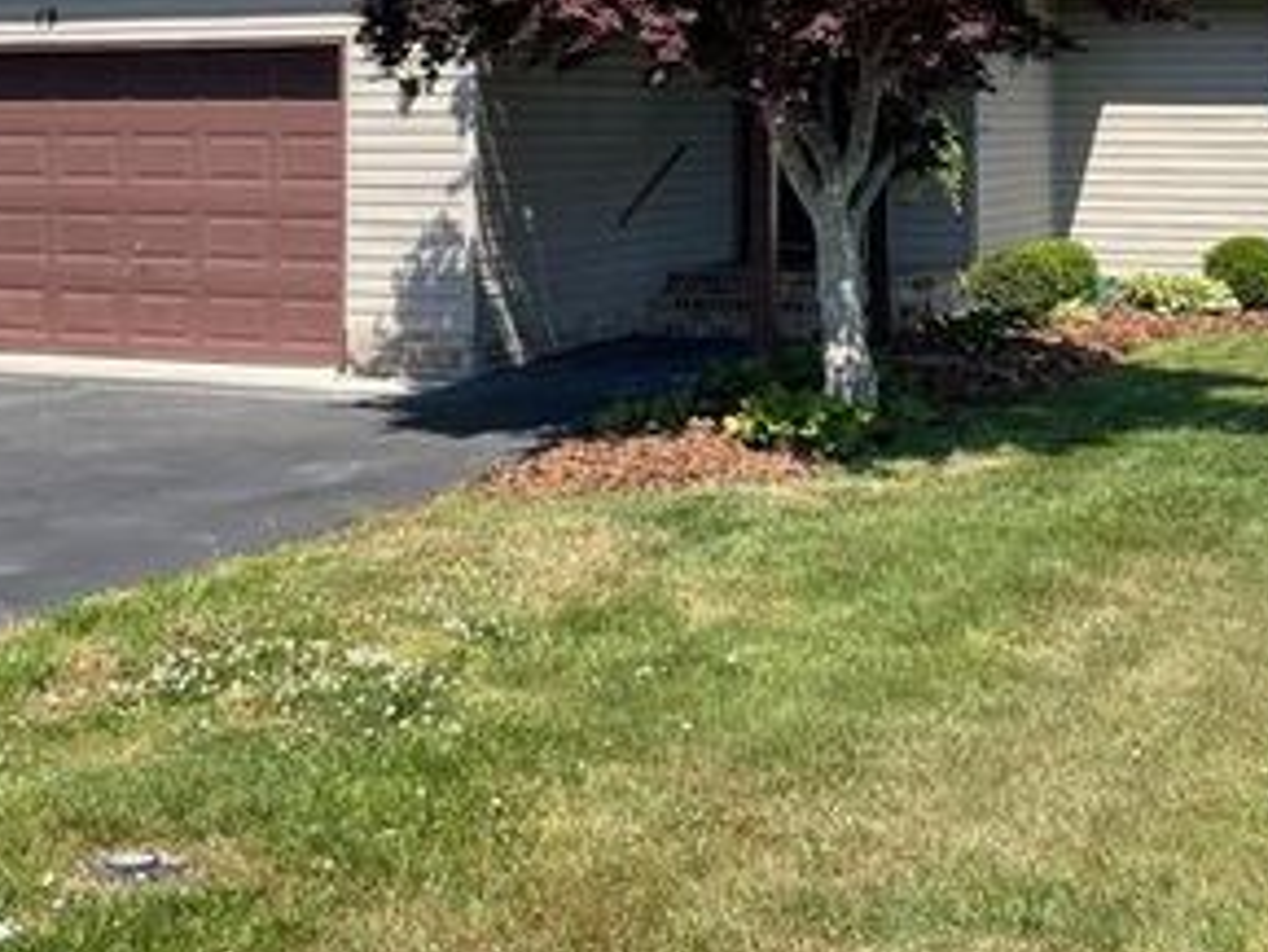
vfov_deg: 23.6
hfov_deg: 32.2
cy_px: 55
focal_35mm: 60
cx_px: 605
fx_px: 2199
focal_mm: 4.2
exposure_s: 1/2304
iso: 32
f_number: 1.6
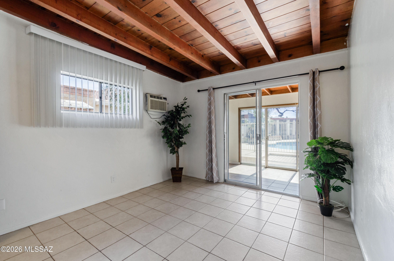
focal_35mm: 15
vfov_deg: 77.1
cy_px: 130
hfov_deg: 100.5
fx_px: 164
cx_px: 197
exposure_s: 1/2.5
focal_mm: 10
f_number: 22
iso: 200
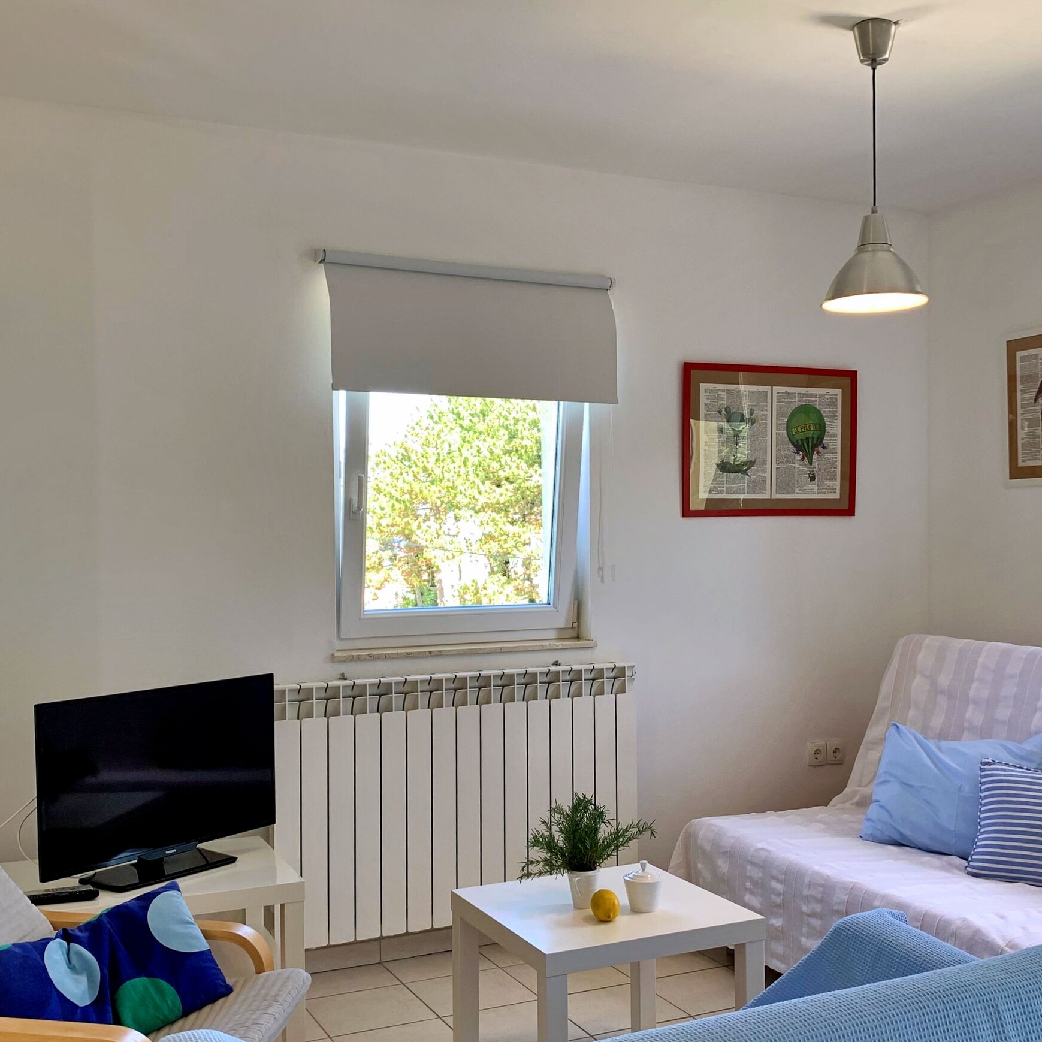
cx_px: 584
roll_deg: -2.5
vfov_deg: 44.9
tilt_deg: -0.9
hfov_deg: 44.8
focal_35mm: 37
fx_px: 1260
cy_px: 561
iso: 40
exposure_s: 1/100
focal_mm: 4.25
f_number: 1.8
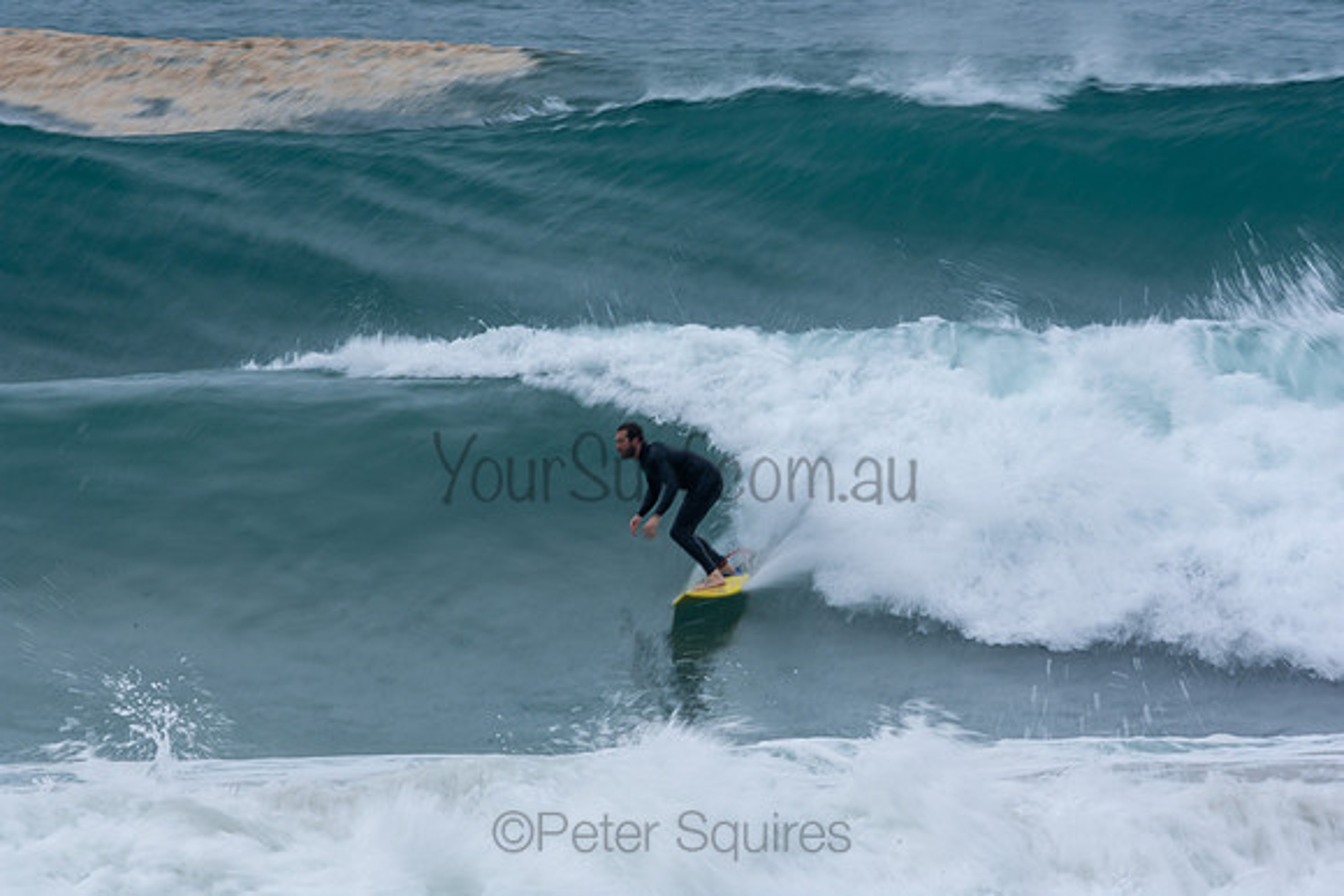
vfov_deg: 1.8
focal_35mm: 750
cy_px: 448
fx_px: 28005
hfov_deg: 2.7
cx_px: 672
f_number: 29
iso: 100
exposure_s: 1/20
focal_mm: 500
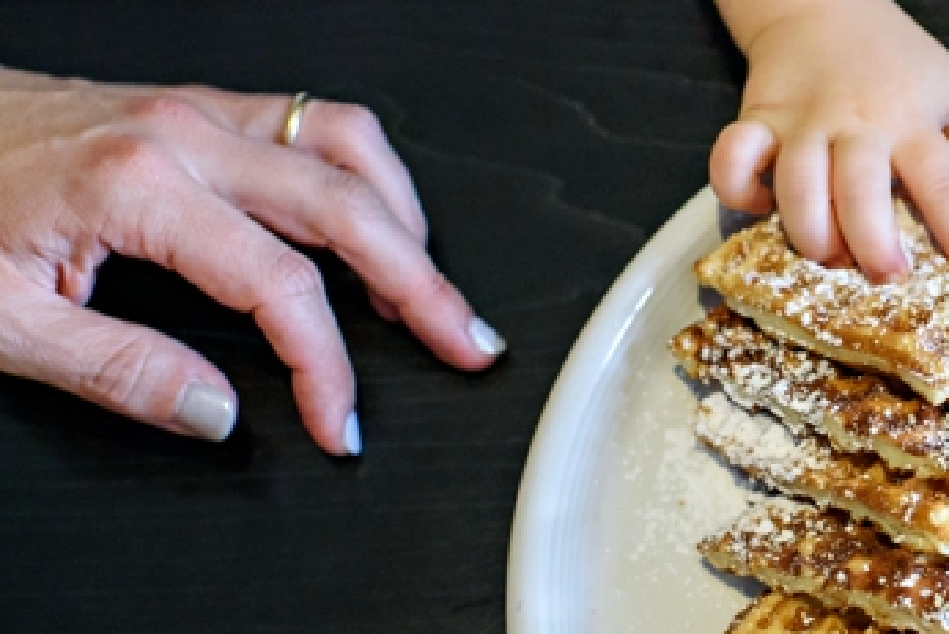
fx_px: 2400
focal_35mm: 91
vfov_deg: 15.0
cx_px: 1111
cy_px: 347
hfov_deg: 21.0
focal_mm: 35
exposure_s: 1/640
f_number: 2.8
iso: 3200
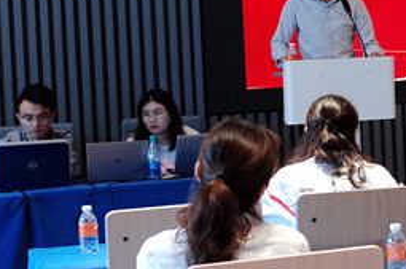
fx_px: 1666
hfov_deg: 12.4
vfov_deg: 9.2
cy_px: 62
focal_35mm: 148
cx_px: 793
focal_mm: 18.3
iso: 640
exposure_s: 1/60
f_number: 2.8
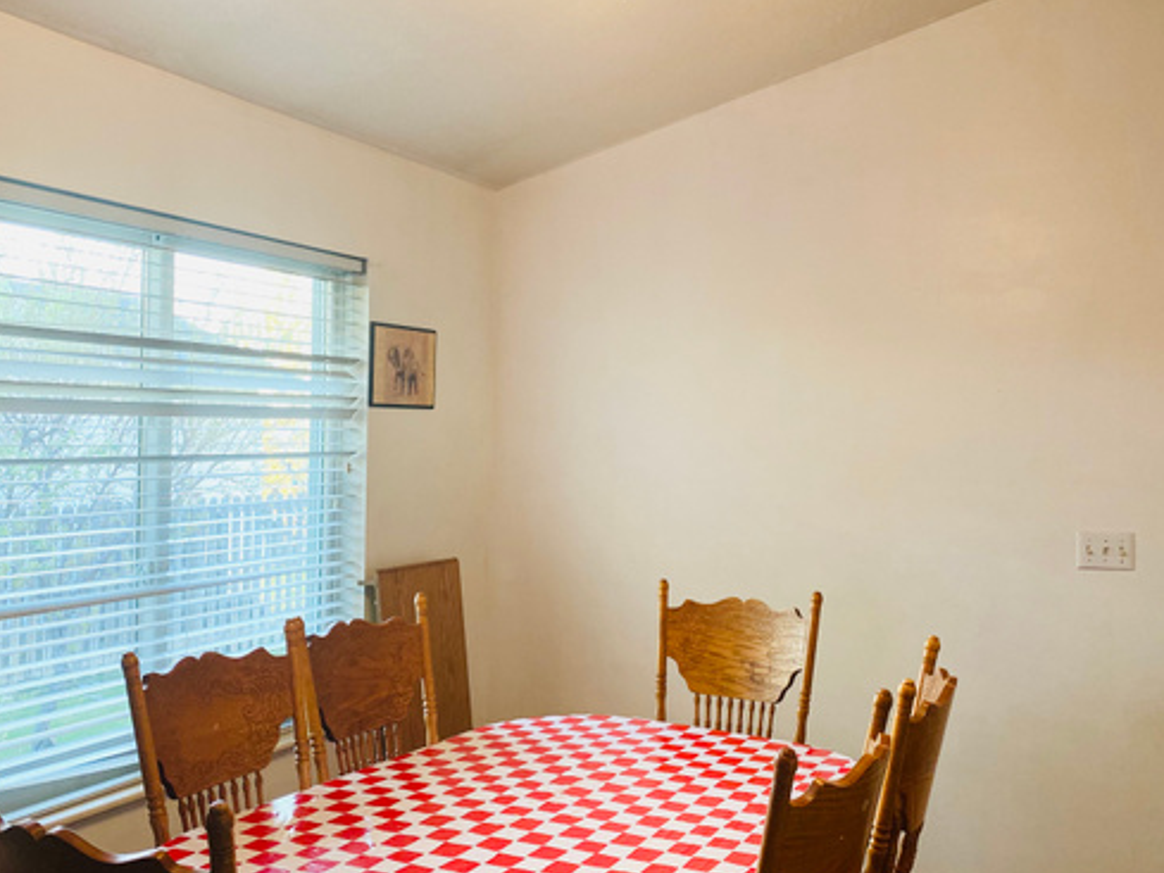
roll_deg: -0.3
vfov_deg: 41.8
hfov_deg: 53.9
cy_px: 431
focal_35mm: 34
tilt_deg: +0.0
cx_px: 597
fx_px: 1144
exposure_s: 1/60
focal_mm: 4.25
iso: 160
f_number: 1.8
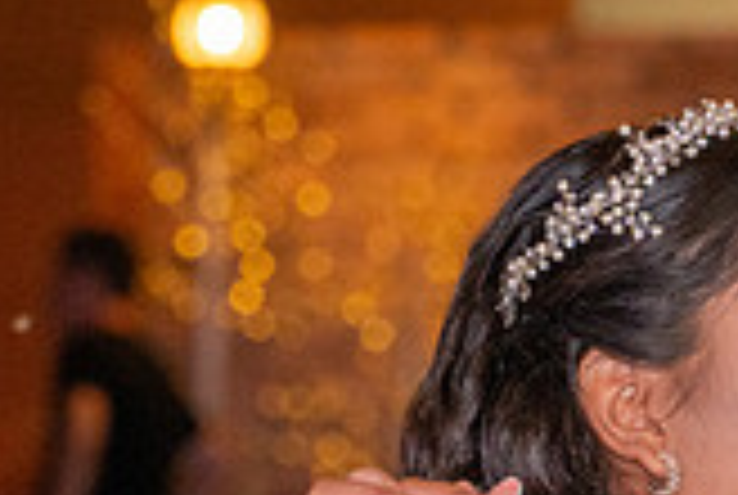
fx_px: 10145
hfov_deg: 4.1
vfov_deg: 2.8
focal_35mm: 494
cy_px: 794
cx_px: 1004
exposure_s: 1/160
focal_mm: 140
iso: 2000
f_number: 7.1
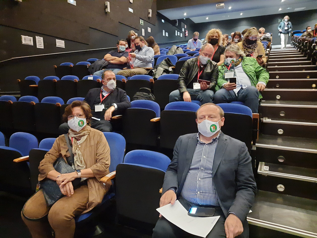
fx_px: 229
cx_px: 158
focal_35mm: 25
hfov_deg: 69.4
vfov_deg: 54.9
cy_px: 119
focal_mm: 4.6
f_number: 2
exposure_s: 1/10
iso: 800
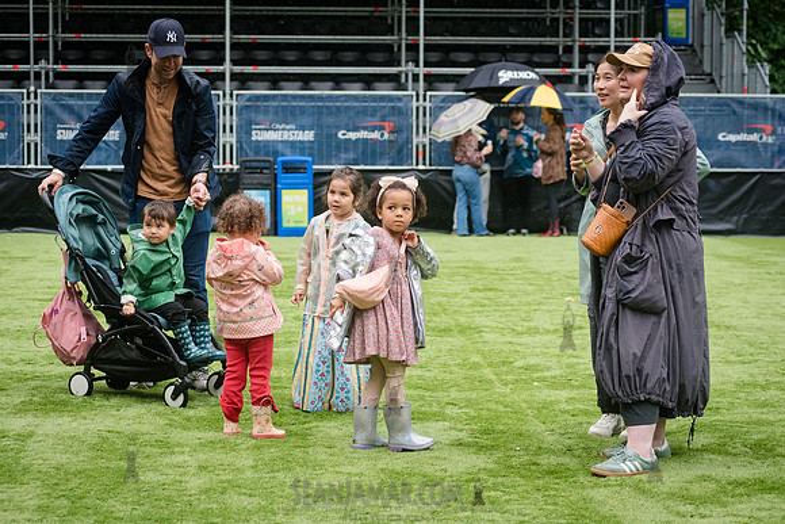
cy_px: 262
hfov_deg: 24.0
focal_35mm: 85
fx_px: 1848
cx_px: 392
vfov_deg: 16.1
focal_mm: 80
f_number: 4.5
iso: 2000
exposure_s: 1/2000
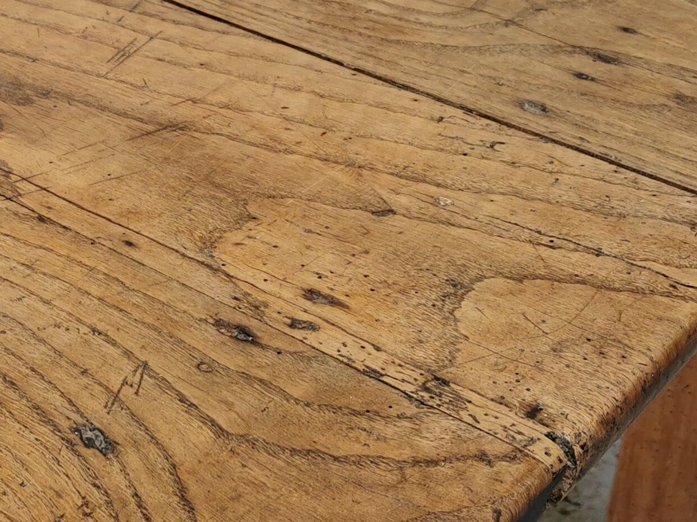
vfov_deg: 18.7
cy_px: 241
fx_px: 1591
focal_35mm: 79
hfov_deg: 24.3
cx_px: 144
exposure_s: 1/100
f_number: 1.8
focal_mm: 5.58
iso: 80
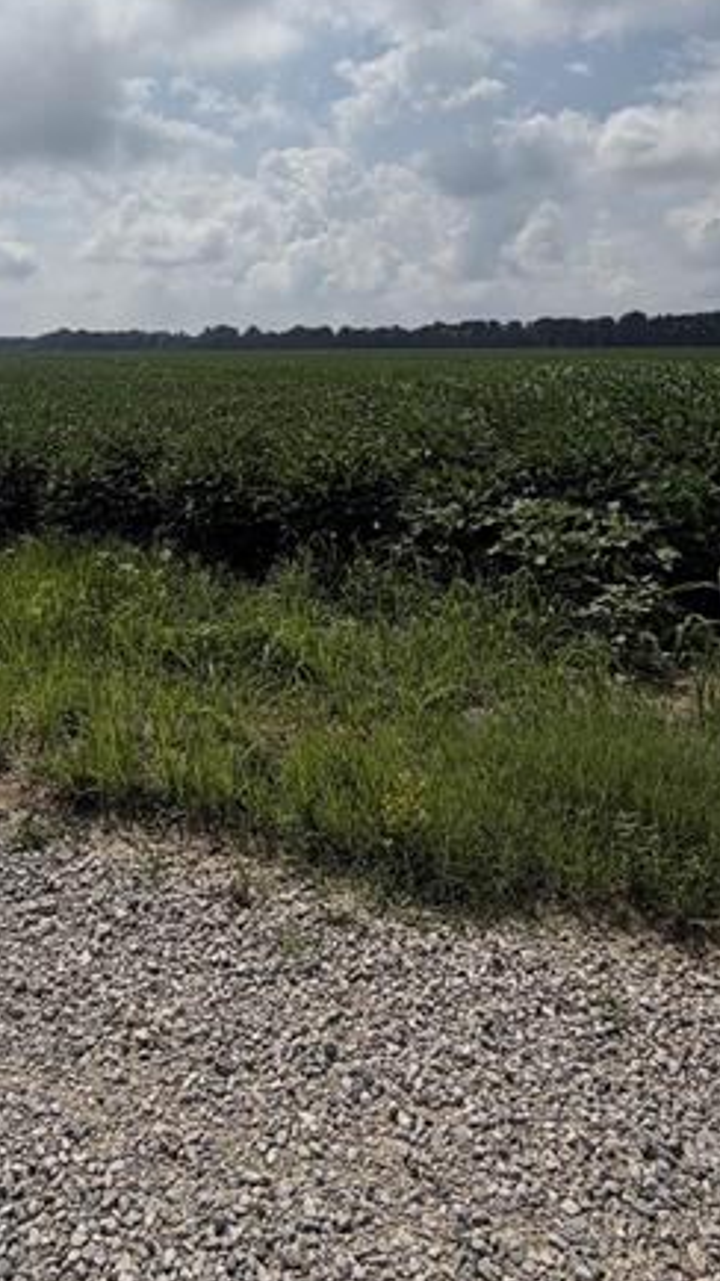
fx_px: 917
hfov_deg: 41.7
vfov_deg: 68.0
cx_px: 186
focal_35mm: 27
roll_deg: +0.8
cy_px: 431
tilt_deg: -5.4
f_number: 2.2
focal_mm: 2.22
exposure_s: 1/3125
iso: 20
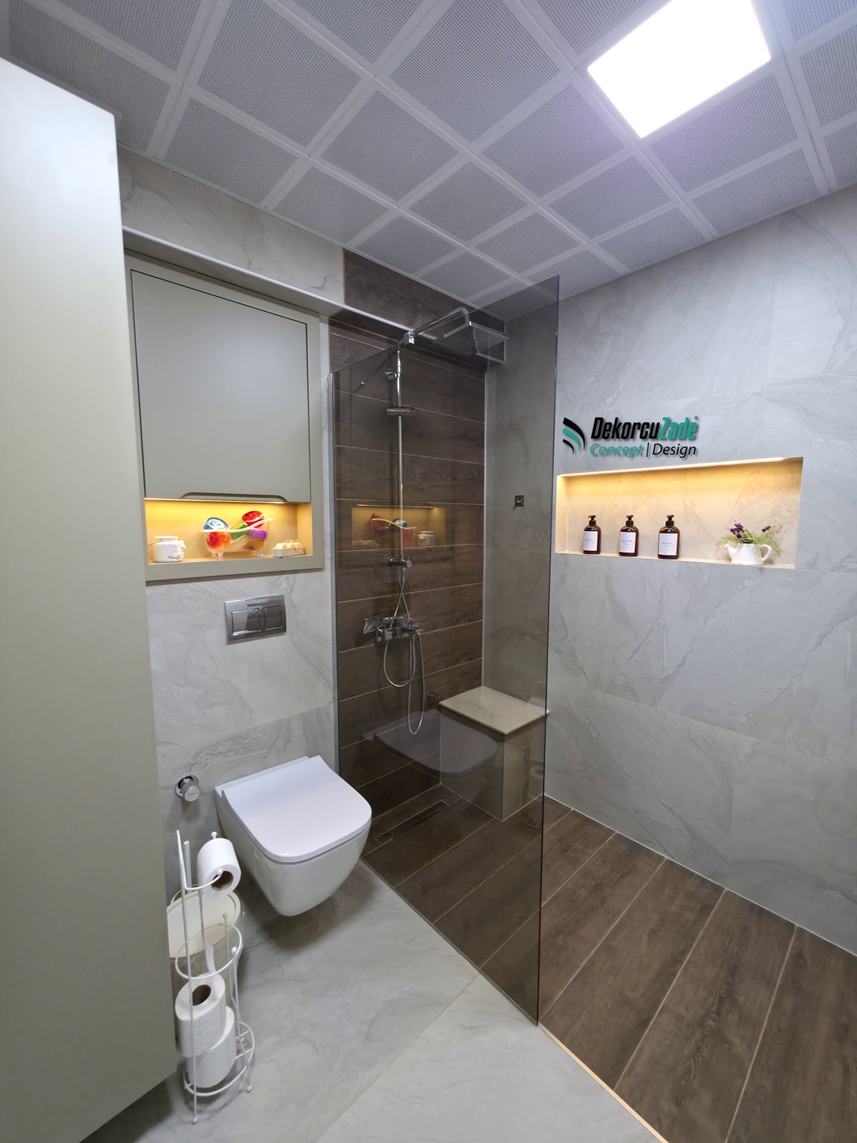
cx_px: 428
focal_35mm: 13
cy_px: 572
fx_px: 429
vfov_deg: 106.2
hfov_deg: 89.9
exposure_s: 1/50
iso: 100
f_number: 1.9
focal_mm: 2.2
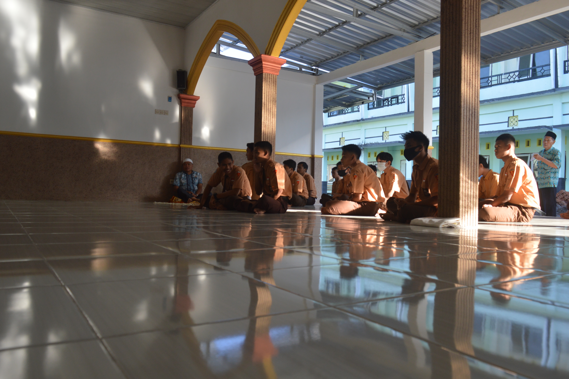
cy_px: 190
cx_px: 284
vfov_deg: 43.5
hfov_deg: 62.0
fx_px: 474
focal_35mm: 30
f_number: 5.6
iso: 280
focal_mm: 20
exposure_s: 1/125
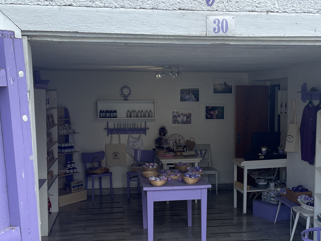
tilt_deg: -6.3
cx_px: 208
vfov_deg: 29.0
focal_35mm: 50
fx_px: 464
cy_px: 154
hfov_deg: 37.9
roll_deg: +0.1
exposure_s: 1/156
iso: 32
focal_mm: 4.2
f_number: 1.6
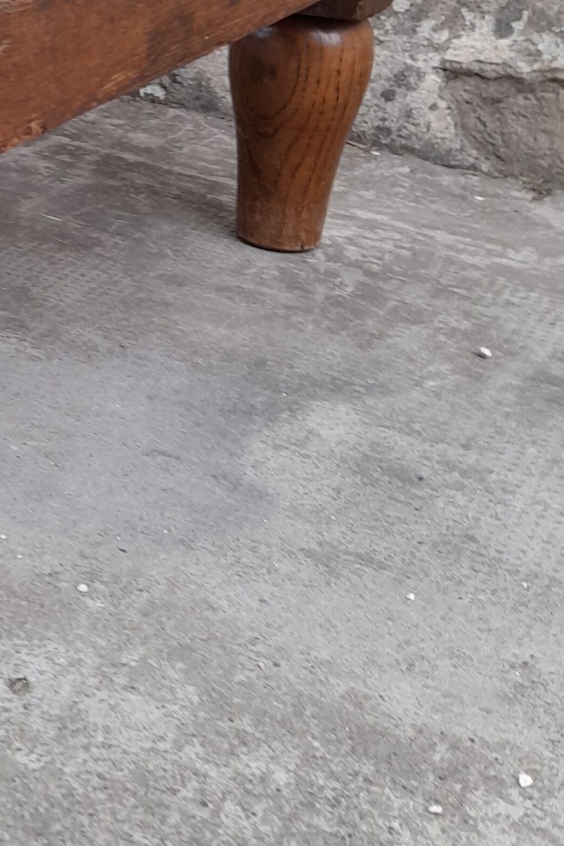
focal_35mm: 66
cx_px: -180
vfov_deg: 28.9
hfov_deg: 19.0
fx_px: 1551
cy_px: 40
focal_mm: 4.6
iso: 40
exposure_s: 1/50
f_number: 2
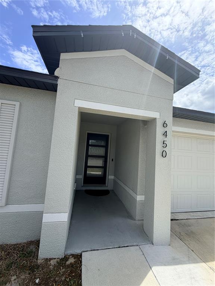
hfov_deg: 85.7
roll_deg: -4.6
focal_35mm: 14
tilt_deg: +4.4
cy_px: 143
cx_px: 108
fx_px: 116
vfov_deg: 102.1
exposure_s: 1/1087
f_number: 2.2
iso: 25
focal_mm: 2.22
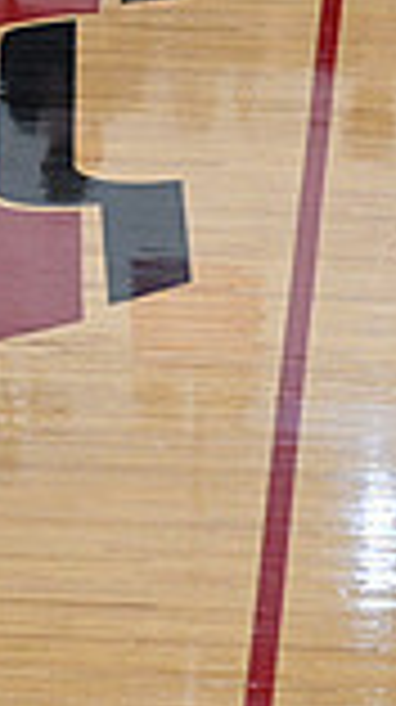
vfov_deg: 5.4
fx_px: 7412
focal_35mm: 396
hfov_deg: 3.0
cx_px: -698
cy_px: -160
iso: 4000
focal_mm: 102
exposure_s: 1/400
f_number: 4
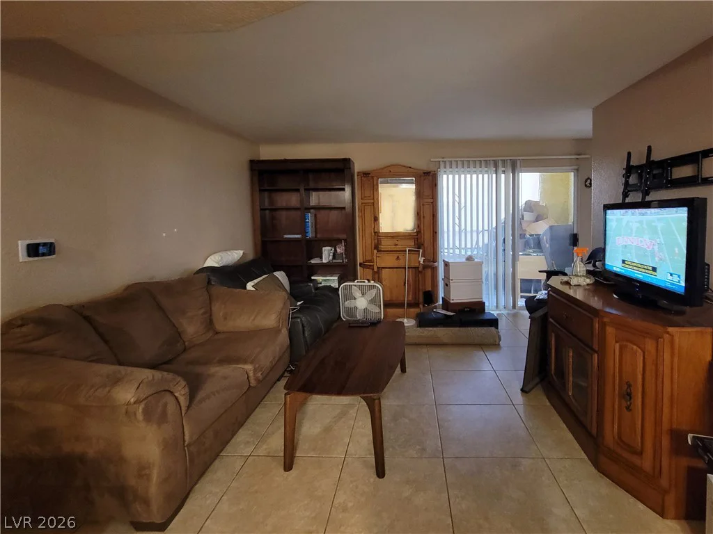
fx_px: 268
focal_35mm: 13
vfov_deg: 89.9
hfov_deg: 106.2
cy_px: 267
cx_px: 356
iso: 640
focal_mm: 2.2
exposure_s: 1/24
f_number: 2.2
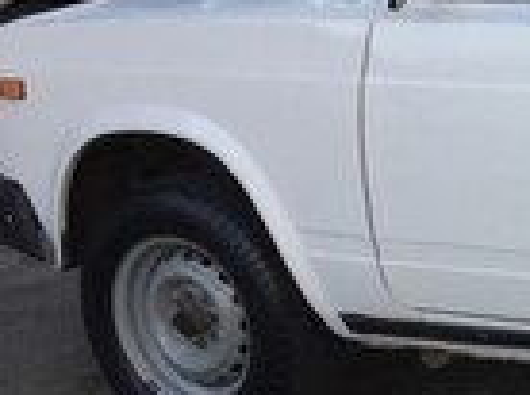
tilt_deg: -17.5
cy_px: 270
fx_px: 2125
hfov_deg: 12.6
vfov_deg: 10.6
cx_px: 1045
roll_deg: +1.9
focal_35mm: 139
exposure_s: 1/520
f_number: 2.2
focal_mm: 4.15
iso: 32
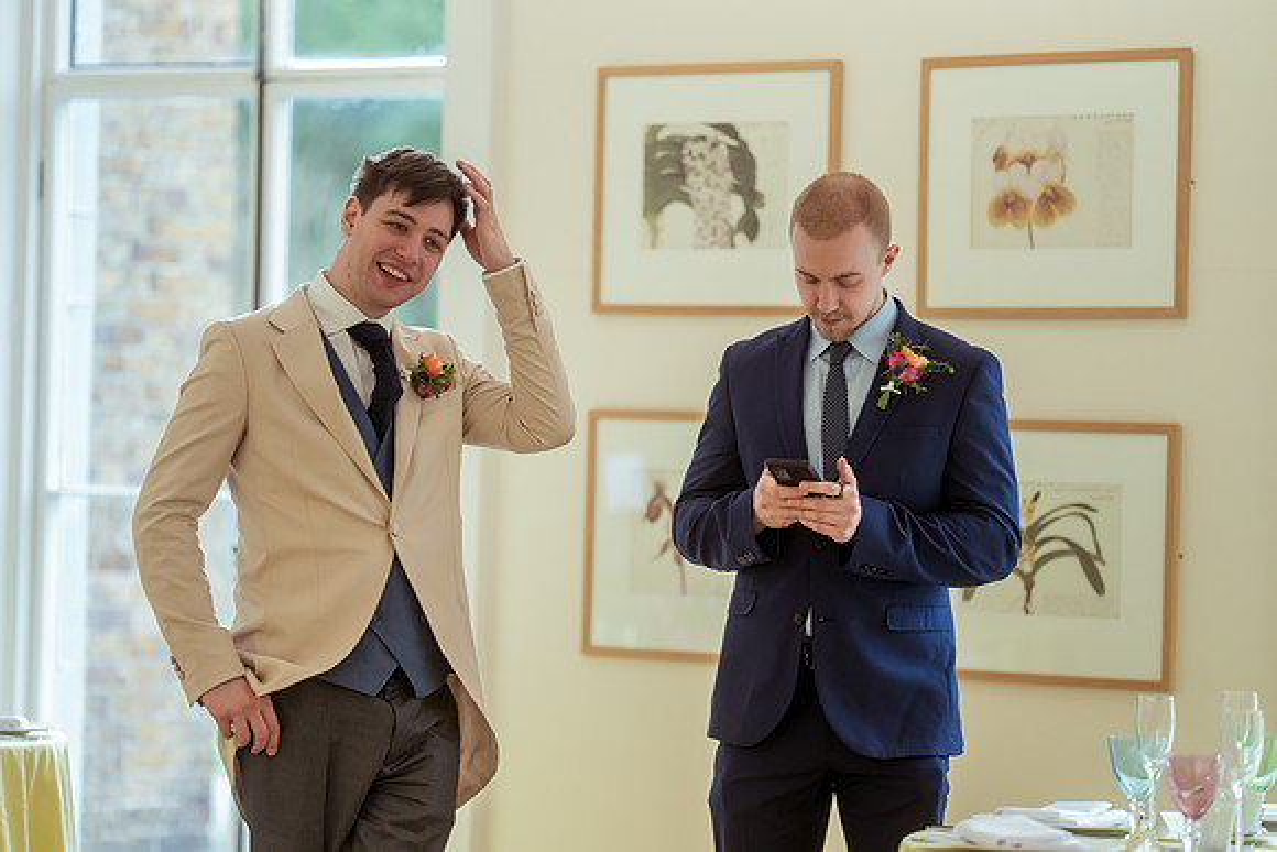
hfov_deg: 15.2
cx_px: 638
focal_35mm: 135
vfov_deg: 10.2
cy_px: 426
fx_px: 4796
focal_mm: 135
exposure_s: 1/1600
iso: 2200
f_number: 1.8
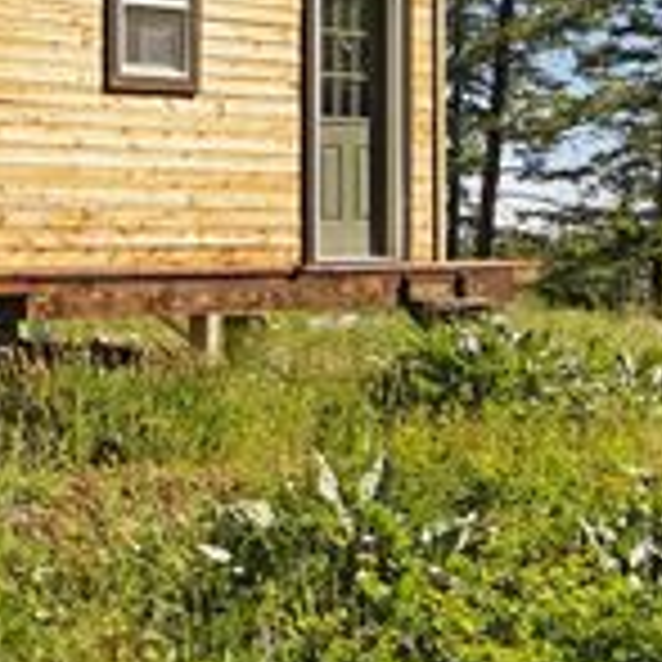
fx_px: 1190
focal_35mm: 55
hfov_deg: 26.5
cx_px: -194
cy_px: -2
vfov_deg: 29.1
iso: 2000
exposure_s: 1/8000
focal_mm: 19
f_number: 4.5
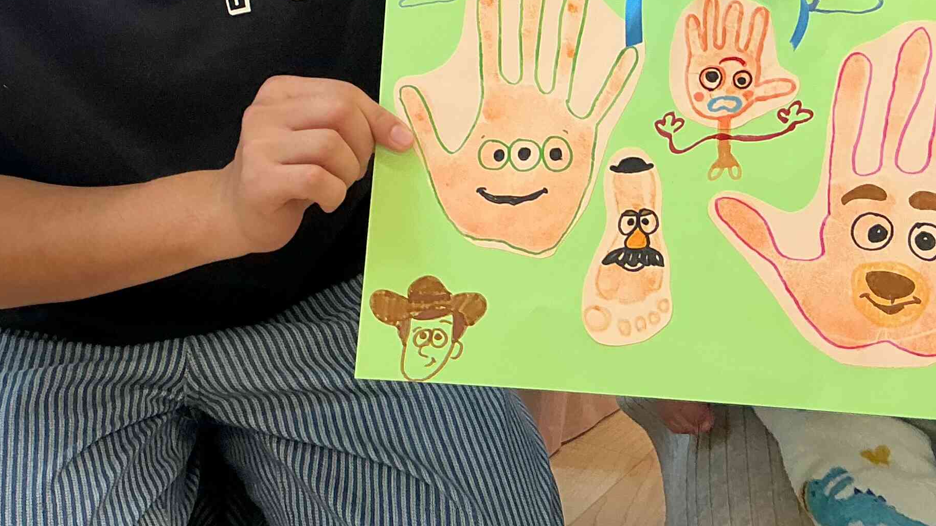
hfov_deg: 30.0
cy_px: -176
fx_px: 1737
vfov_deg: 16.2
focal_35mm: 70
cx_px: 583
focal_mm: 3
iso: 25
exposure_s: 1/100
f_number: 1.8
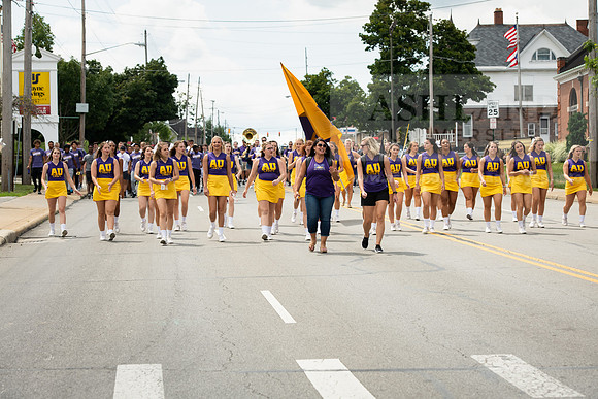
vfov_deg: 15.2
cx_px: 299
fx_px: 1495
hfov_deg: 22.6
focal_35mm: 90
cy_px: 200
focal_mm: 90
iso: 250
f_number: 7.1
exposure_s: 1/640
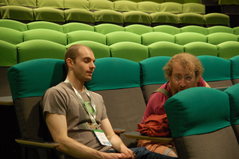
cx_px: 120
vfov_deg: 18.2
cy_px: 80
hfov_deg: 27.0
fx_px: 497
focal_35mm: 75
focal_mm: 50
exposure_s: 1/125
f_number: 2.8
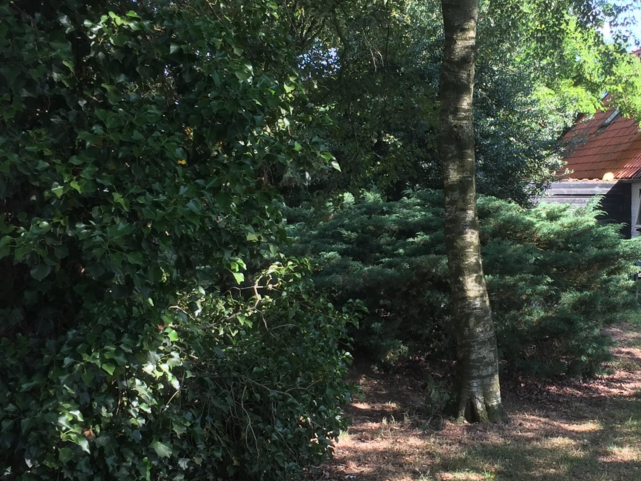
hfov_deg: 30.3
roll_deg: +0.3
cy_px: 260
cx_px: 460
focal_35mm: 63
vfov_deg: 23.3
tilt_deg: -2.9
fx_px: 1167
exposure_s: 1/120
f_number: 2.2
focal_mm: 4.15
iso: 32
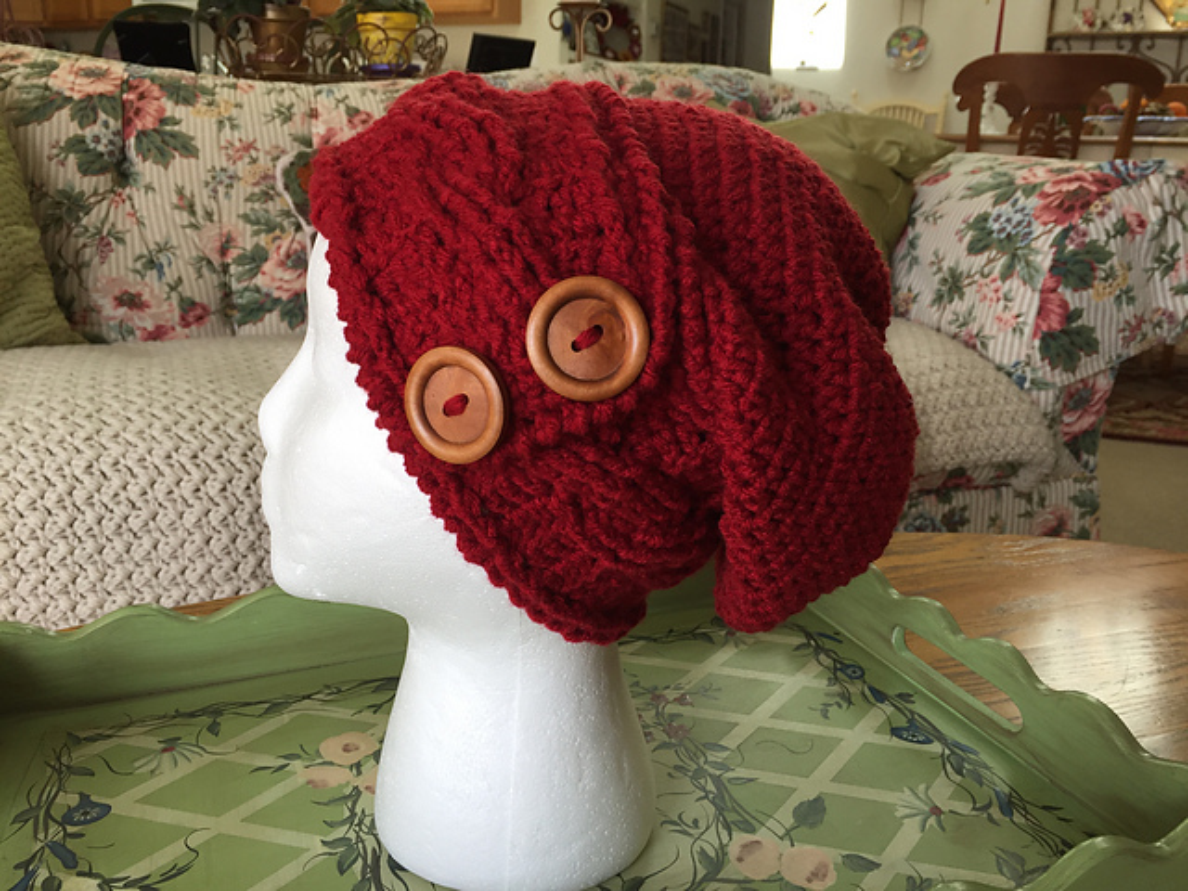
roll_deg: -0.8
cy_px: 446
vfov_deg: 48.2
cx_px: 594
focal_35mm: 29
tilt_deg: -16.3
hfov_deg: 61.7
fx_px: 995
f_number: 2.2
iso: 50
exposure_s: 1/120
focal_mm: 4.15
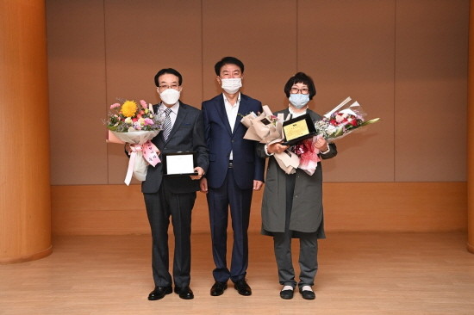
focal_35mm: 48
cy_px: 158
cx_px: 237
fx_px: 632
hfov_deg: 41.1
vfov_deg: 28.0
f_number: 4
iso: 1000
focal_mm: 48
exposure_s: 1/200
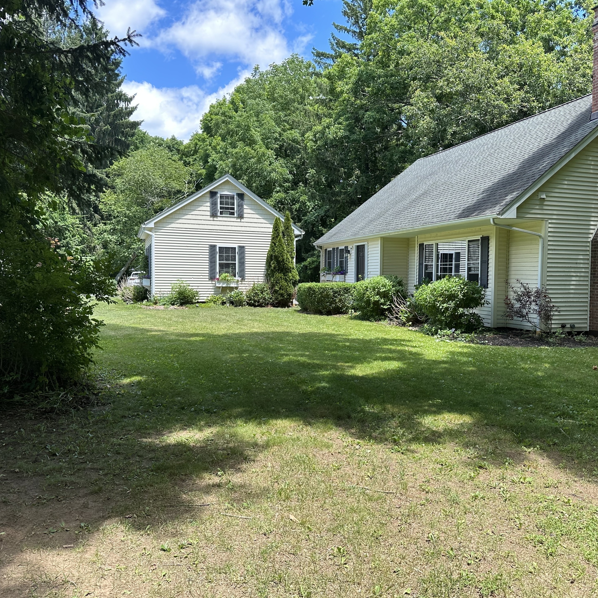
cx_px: 338
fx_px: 567
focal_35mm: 29
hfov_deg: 55.4
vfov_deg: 55.6
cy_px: 299
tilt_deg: -1.6
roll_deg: -0.8
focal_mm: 6.86
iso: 80
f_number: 1.78
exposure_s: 1/864
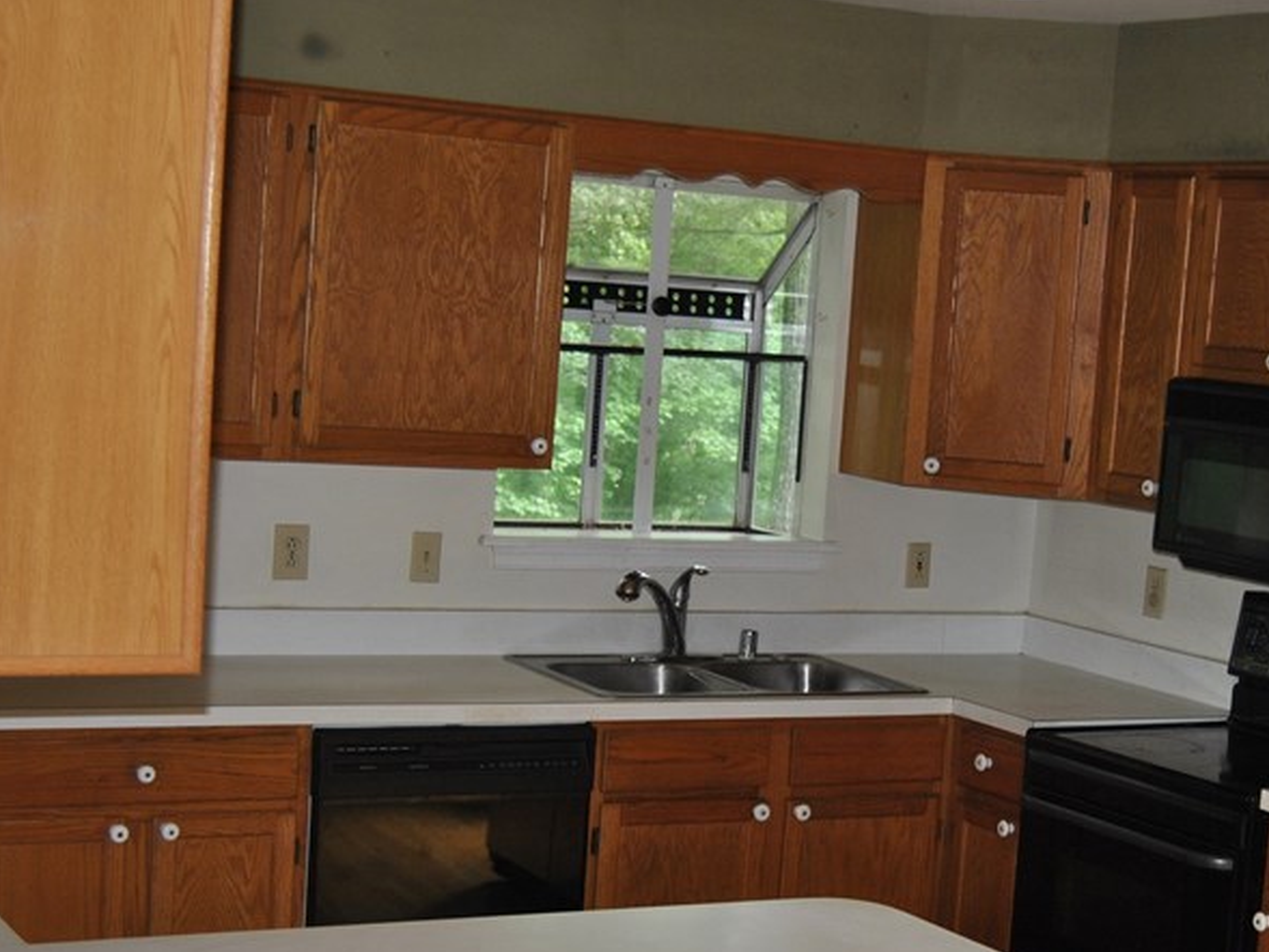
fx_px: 2530
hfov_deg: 28.0
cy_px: 694
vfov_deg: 21.2
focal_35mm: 69
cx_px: 803
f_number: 4
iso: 200
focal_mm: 26
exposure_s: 1/60
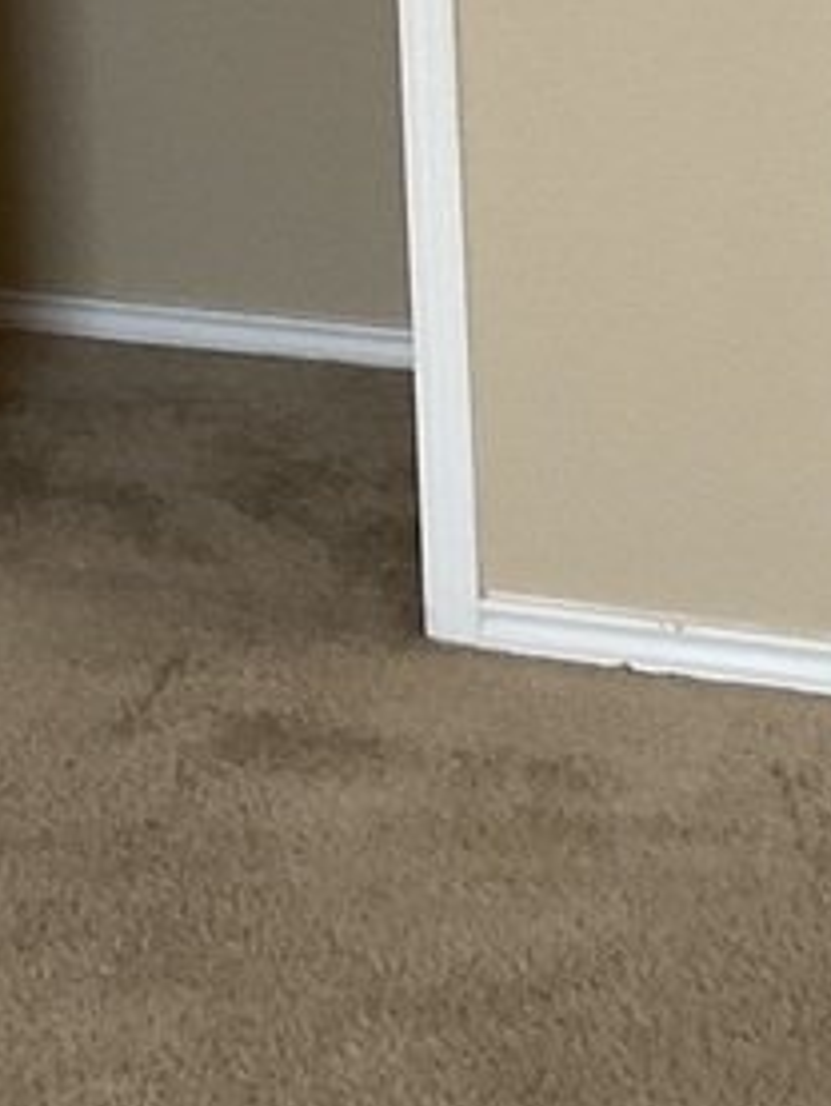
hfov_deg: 12.9
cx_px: -56
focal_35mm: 113
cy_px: -731
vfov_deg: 15.5
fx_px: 3614
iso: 64
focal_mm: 3
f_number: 1.8
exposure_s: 1/60
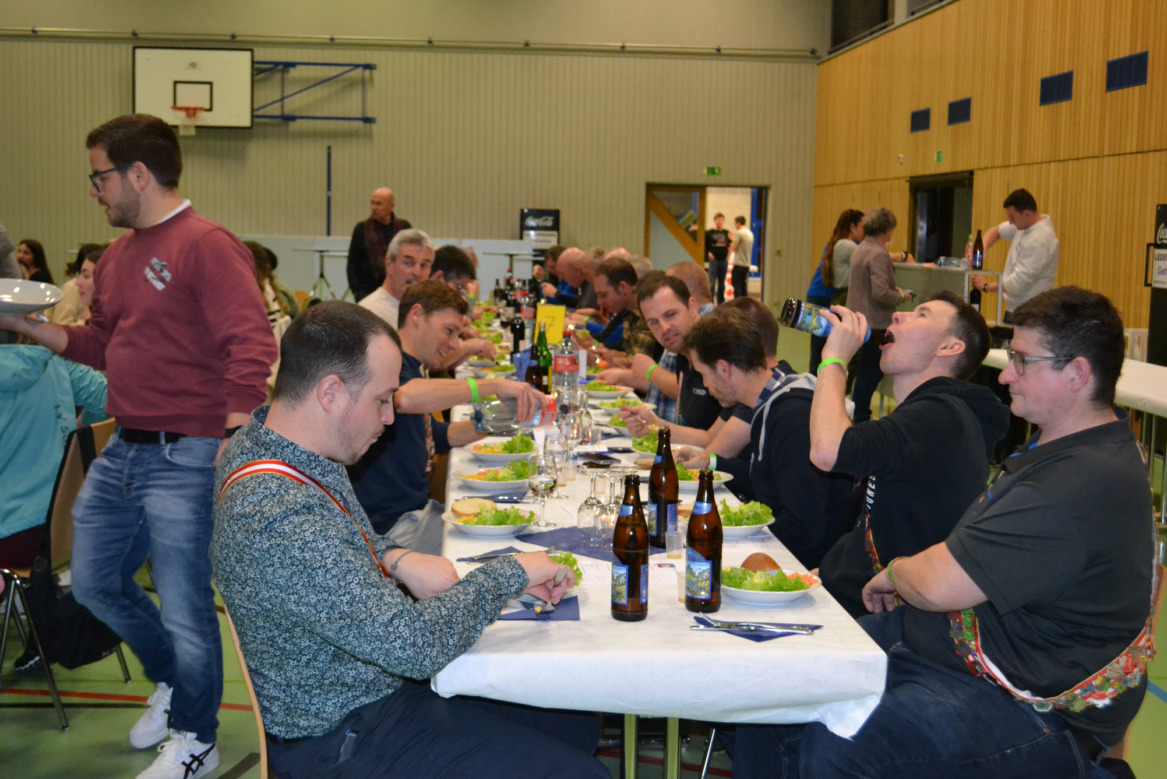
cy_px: 382
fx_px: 1491
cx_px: 593
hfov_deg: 42.7
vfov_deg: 29.3
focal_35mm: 46
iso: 2500
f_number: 4.5
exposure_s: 1/60
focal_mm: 30
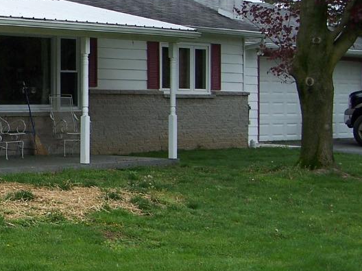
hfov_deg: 18.5
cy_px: 97
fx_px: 1056
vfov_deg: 14.6
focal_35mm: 101
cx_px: -69
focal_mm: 7.8
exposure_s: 1/400
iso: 64
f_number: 2.8
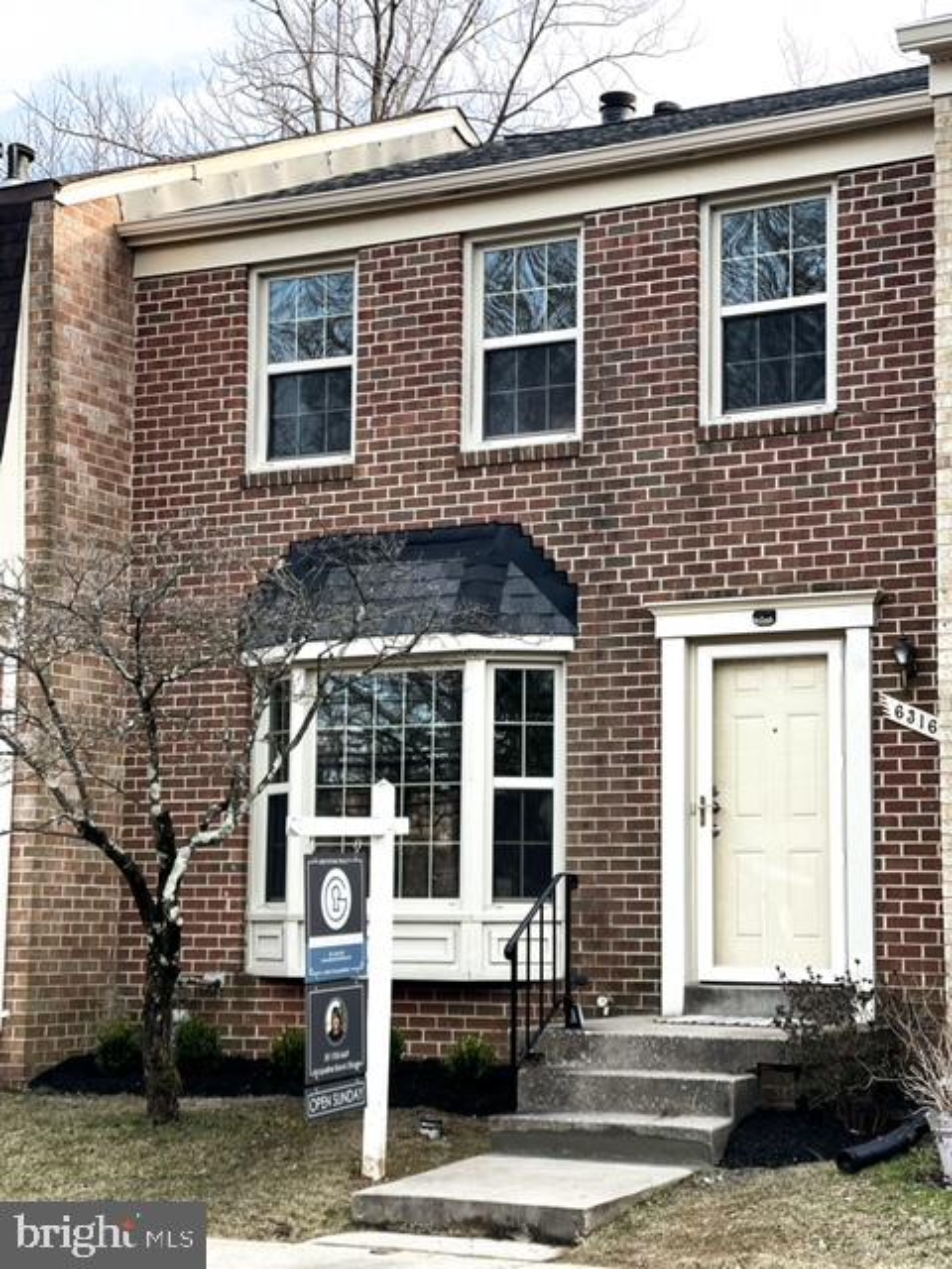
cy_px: 634
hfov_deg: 22.9
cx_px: 476
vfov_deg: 30.3
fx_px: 2347
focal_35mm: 64
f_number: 2.2
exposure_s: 1/121
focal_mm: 7.5
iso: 25
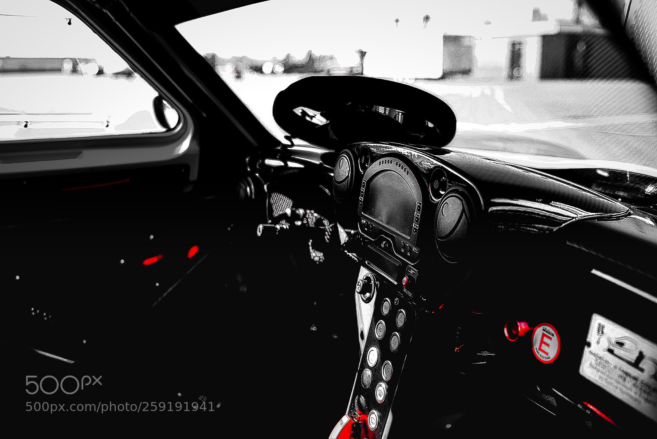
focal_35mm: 35
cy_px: 220
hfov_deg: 54.4
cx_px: 328
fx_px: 639
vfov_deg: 37.9
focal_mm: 35
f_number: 2.8
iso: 100
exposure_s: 1/50
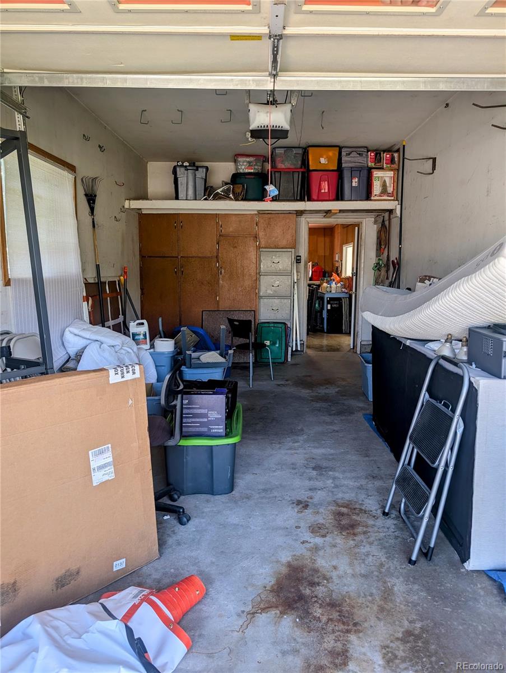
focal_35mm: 24
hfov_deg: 56.9
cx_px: 253
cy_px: 336
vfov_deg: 71.5
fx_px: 467
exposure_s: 1/44.9
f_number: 1.68
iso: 19
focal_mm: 6.9
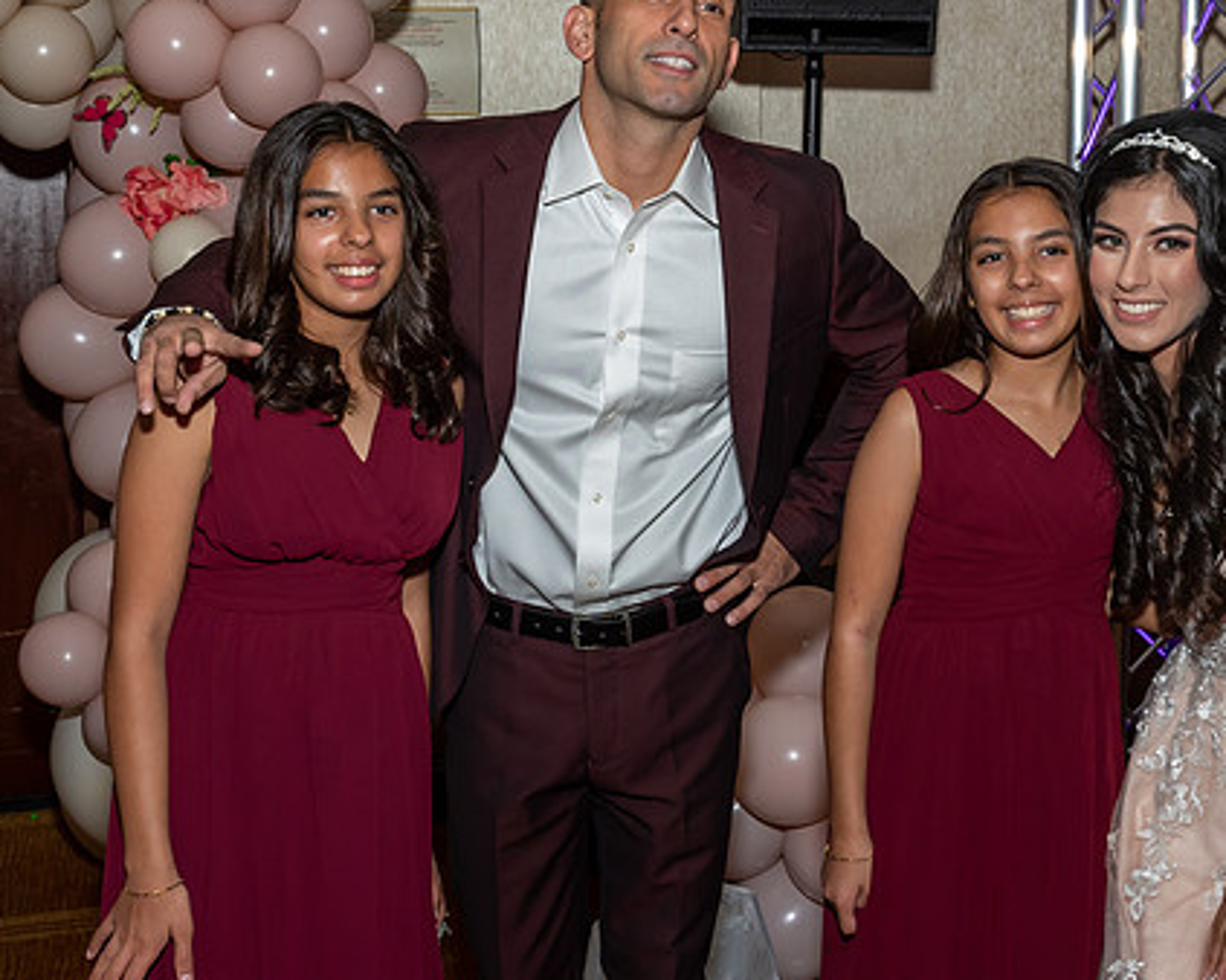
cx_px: 682
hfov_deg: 29.6
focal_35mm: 64
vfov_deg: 23.8
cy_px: 442
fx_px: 2321
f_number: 7.1
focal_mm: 23
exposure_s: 1/250
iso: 400
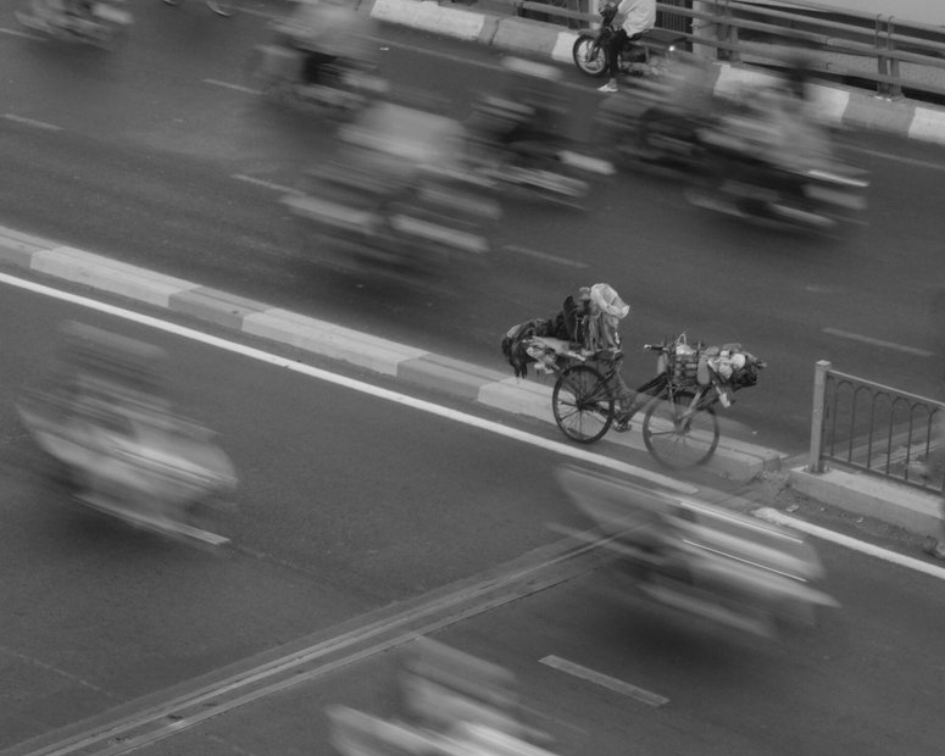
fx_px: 1734
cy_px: 409
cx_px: 576
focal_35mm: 62
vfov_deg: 24.6
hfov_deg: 30.4
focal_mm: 33
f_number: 16
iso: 125
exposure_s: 1/10
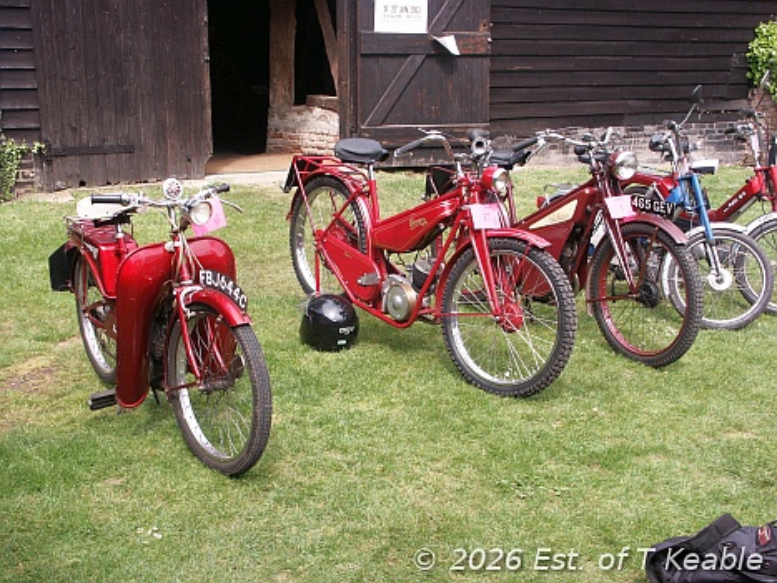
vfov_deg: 30.9
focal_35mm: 47
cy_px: 292
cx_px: 388
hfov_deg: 40.4
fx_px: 1055
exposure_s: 1/180
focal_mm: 12.12
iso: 100
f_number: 5.6
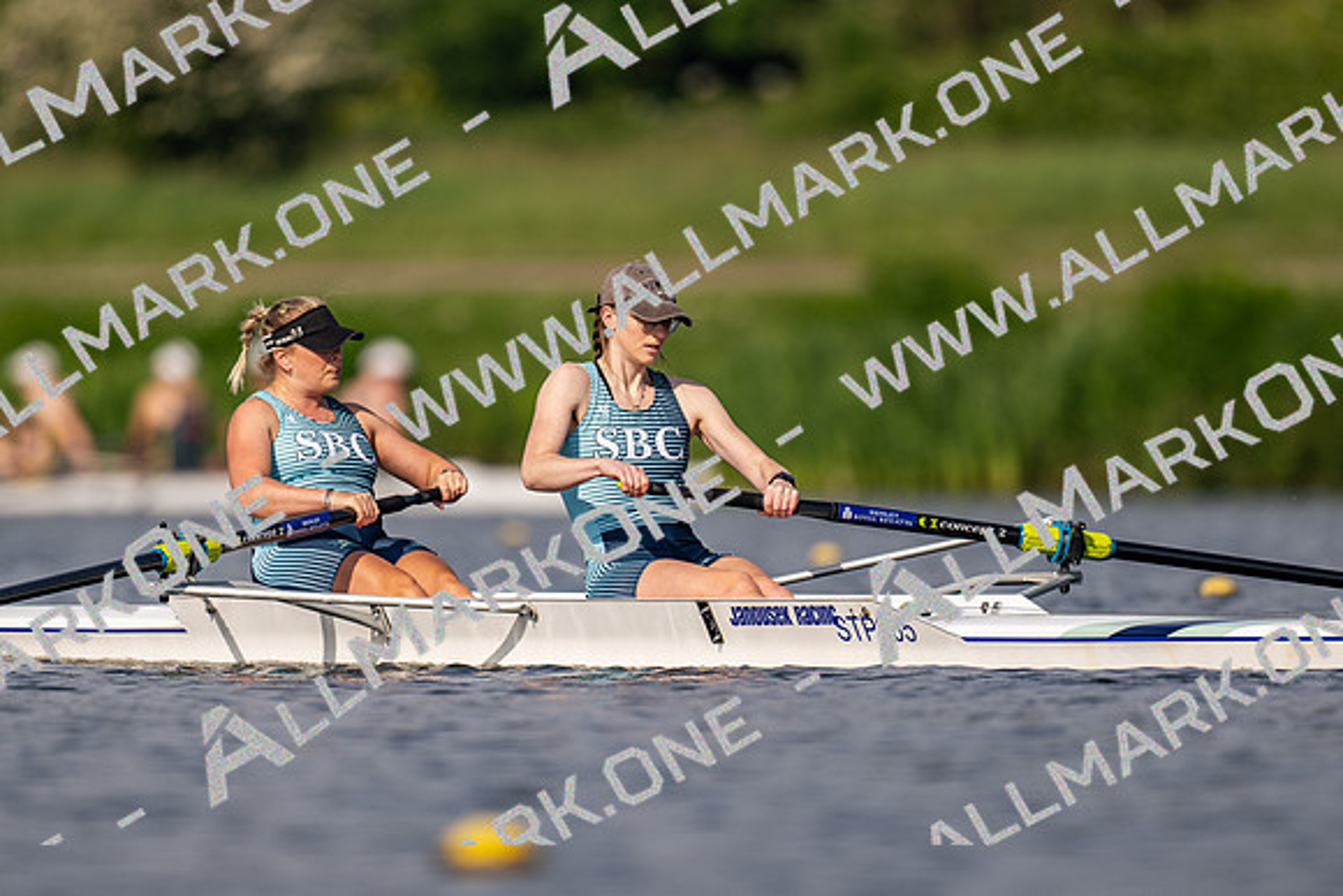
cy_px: 448
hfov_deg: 2.3
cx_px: 672
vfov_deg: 1.5
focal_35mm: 900
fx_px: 33599
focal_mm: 600
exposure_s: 1/2500
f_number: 4
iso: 180
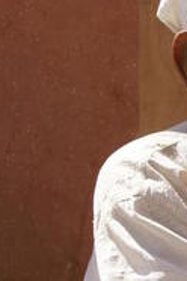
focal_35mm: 428
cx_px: 337
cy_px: 220
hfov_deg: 3.2
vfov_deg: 4.8
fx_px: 3335
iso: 100
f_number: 9
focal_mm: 70
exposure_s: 1/200
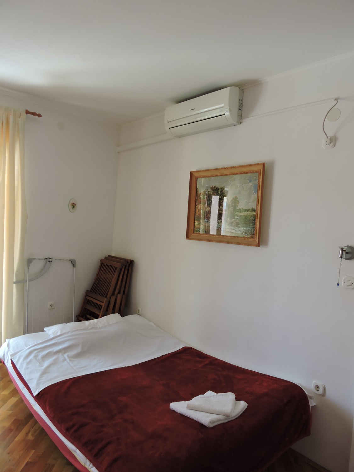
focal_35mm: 24
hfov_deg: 56.8
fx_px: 327
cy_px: 236
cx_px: 177
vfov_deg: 71.6
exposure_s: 1/30
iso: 160
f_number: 3.3
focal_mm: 4.3
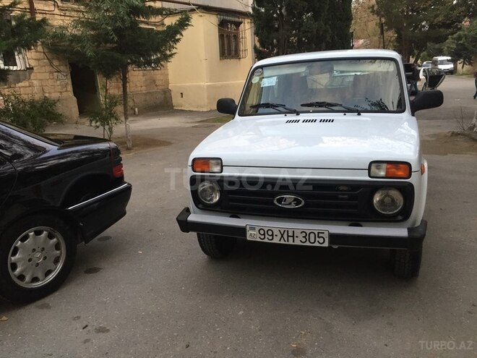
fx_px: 400
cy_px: 179
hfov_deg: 61.7
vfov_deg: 48.2
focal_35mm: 29
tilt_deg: -15.4
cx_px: 238
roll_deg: +1.1
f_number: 2.2
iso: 64
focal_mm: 4.15
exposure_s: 1/33
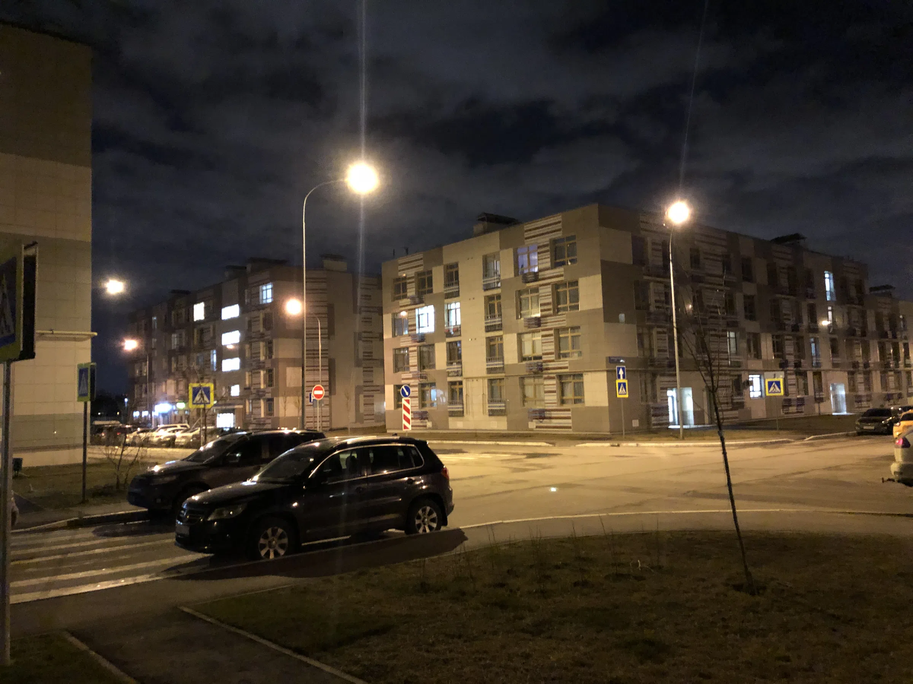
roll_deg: +2.1
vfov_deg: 49.7
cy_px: 342
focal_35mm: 28
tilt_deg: +4.0
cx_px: 456
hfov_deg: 63.4
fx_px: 739
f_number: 1.8
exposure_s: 1/4
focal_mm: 4
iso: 200
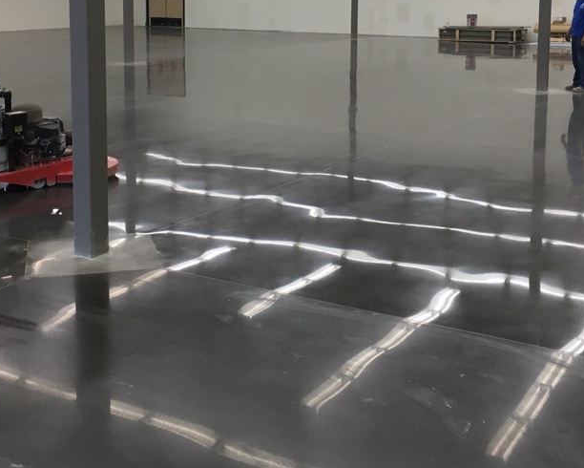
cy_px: 93
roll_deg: -0.6
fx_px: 899
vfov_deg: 28.5
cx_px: 309
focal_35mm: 52
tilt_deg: -5.1
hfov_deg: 36.0
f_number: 2.2
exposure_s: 1/30
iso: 25
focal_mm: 4.15
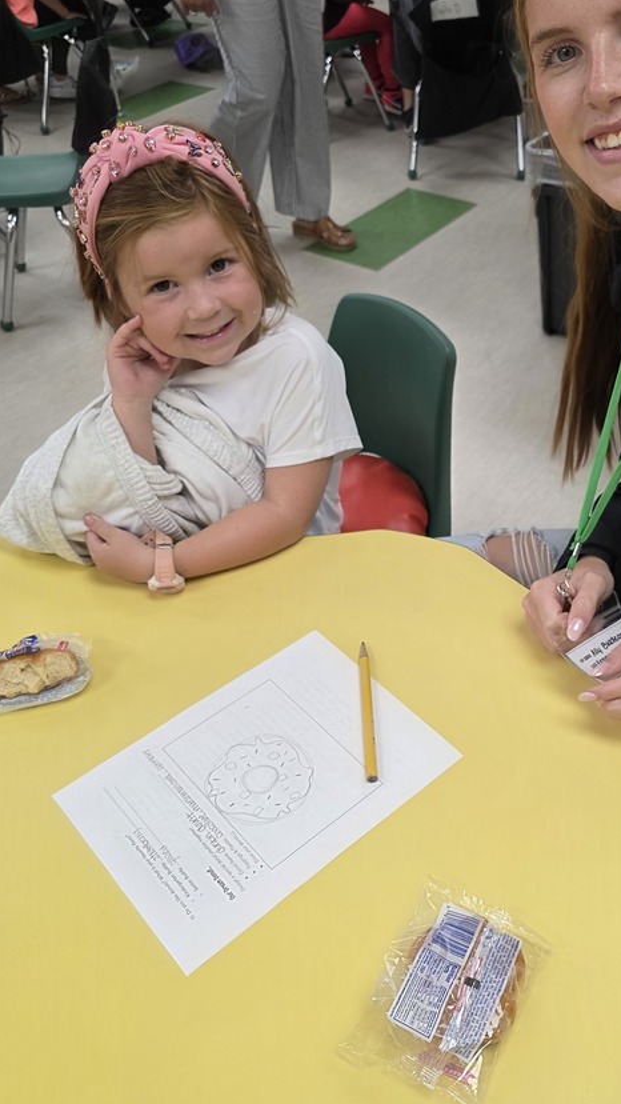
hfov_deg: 36.6
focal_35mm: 31
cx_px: 488
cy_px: 595
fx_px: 907
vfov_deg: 62.5
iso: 125
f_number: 1.7
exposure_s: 1/120
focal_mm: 6.3
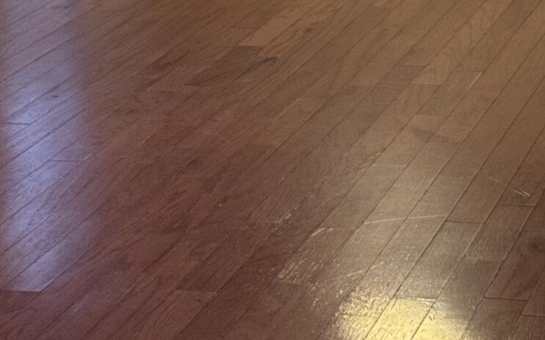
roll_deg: +1.2
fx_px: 2034
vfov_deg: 9.3
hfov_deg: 15.1
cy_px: -190
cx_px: 474
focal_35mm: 137
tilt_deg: -7.3
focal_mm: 6.76
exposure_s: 1/40
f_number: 1.78
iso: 250
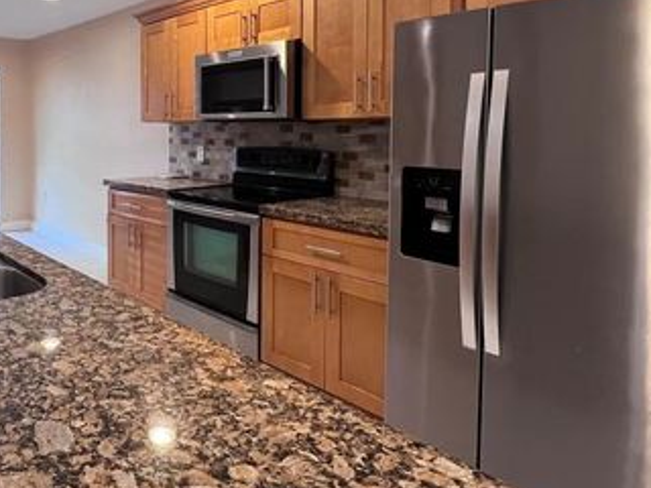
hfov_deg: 62.5
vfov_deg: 51.6
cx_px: 144
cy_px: 146
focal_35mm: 26
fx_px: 489
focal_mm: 1.57
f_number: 1.8
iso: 160
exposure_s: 1/120
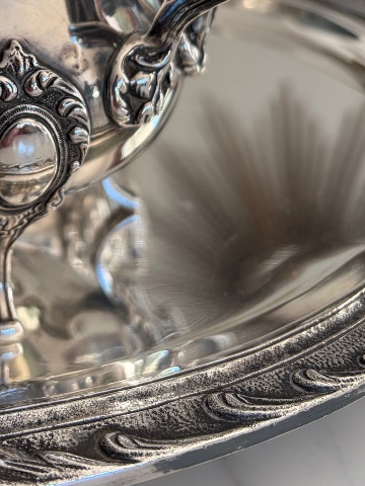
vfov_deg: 27.6
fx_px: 914
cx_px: -4
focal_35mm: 65
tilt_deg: -14.8
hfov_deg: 21.7
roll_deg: -0.7
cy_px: -32
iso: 40
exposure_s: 1/178
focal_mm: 5.96
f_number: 1.6
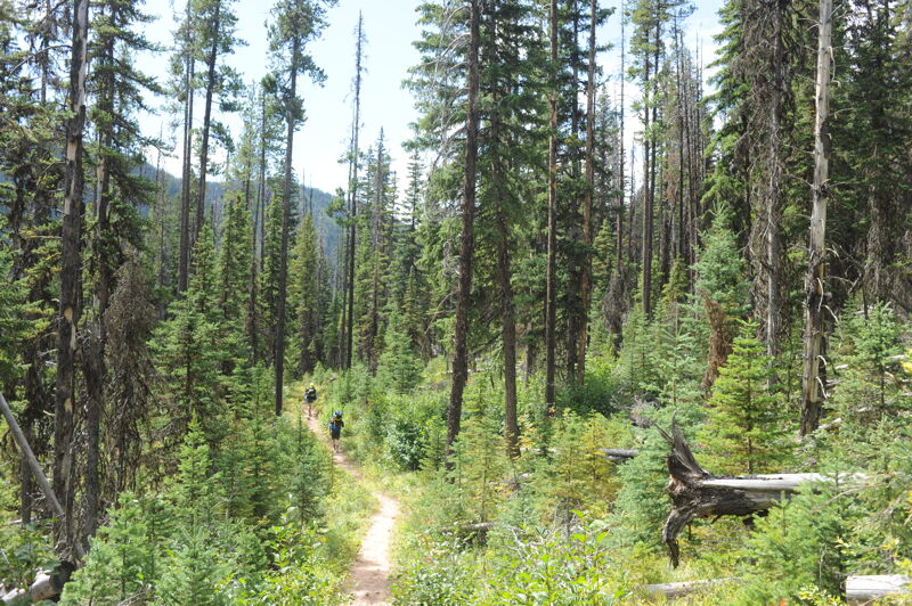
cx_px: 456
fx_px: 886
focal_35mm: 35
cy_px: 303
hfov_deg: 54.5
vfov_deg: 37.8
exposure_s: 1/640
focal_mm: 35
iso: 400
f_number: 6.3
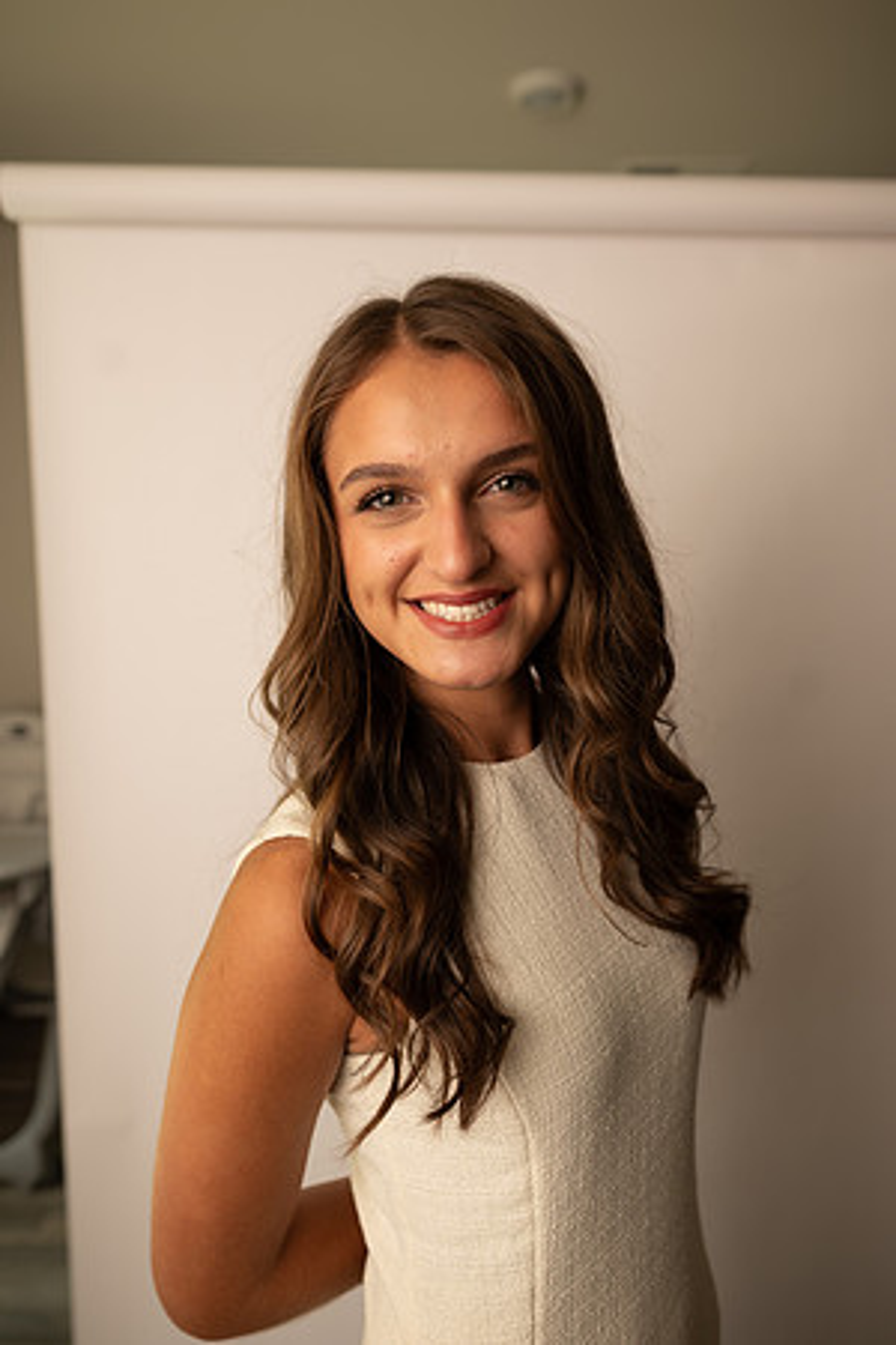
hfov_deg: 53.1
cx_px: 448
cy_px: 672
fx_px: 896
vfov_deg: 73.7
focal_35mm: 24
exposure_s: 1/160
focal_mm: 24
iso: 100
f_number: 3.2
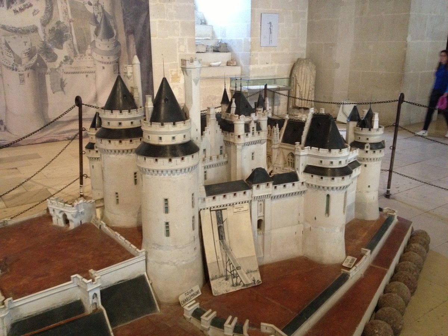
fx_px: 453
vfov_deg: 40.7
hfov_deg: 52.6
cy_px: 168
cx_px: 224
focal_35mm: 35
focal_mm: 4.28
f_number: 2.4
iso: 400
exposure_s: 1/15
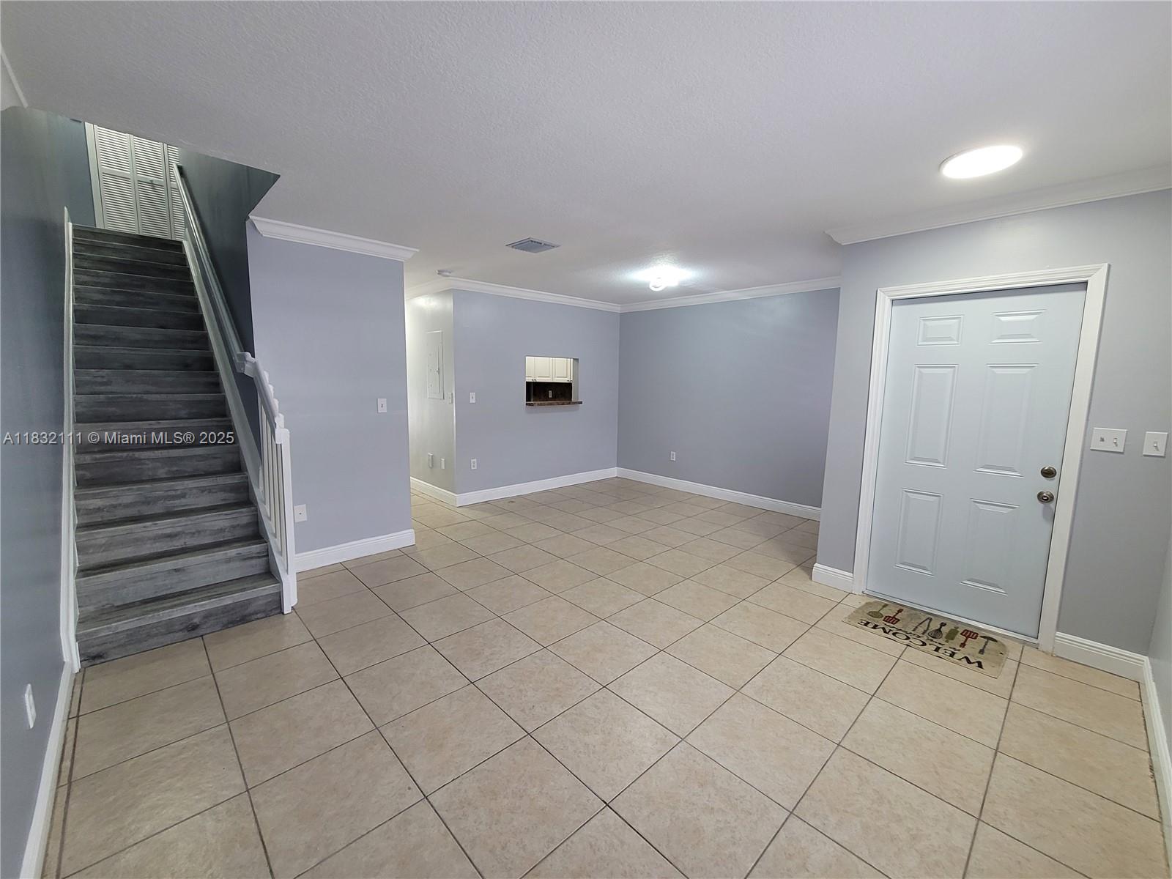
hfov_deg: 106.2
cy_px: 440
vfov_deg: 89.9
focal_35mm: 13
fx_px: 440
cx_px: 586
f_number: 2.2
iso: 160
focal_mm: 2.2
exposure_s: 1/60
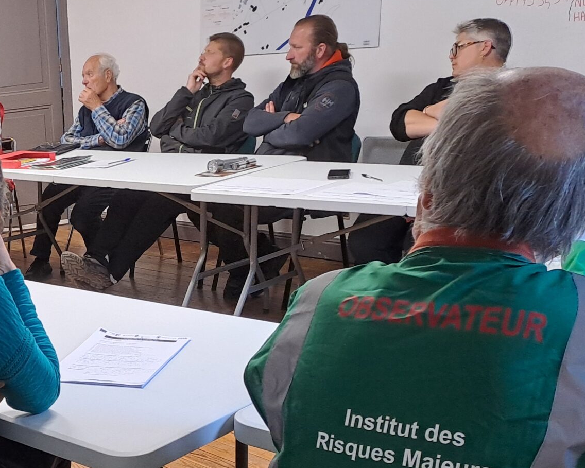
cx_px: -20
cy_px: 371
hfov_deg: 31.2
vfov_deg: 27.1
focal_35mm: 55
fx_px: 952
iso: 200
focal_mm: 4.65
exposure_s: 1/50
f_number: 1.8
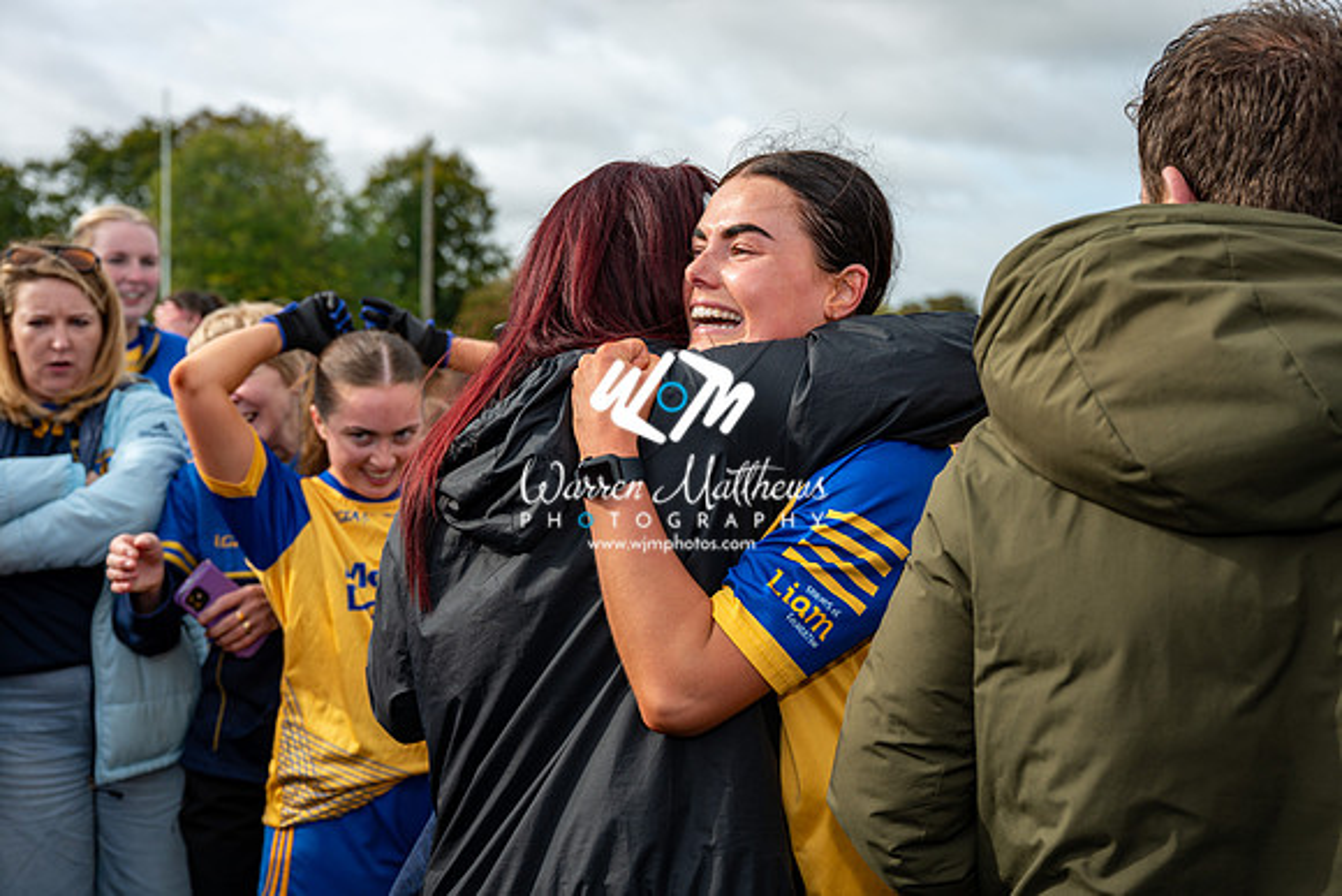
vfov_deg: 31.9
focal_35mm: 42
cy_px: 448
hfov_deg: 46.4
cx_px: 671
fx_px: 1566
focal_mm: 42
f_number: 4
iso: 100
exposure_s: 1/640
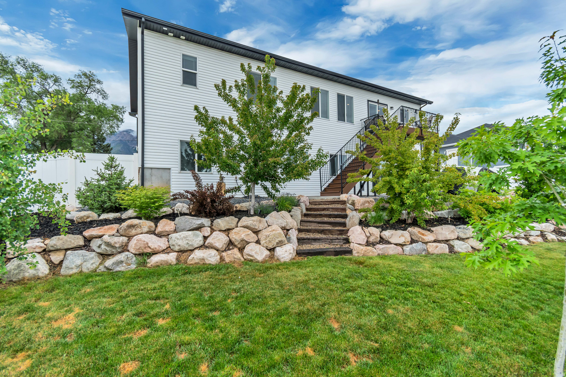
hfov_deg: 100.4
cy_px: 188
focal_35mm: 15
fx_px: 236
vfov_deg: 77.3
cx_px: 283
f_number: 4.5
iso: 100
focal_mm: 10
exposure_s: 1/200
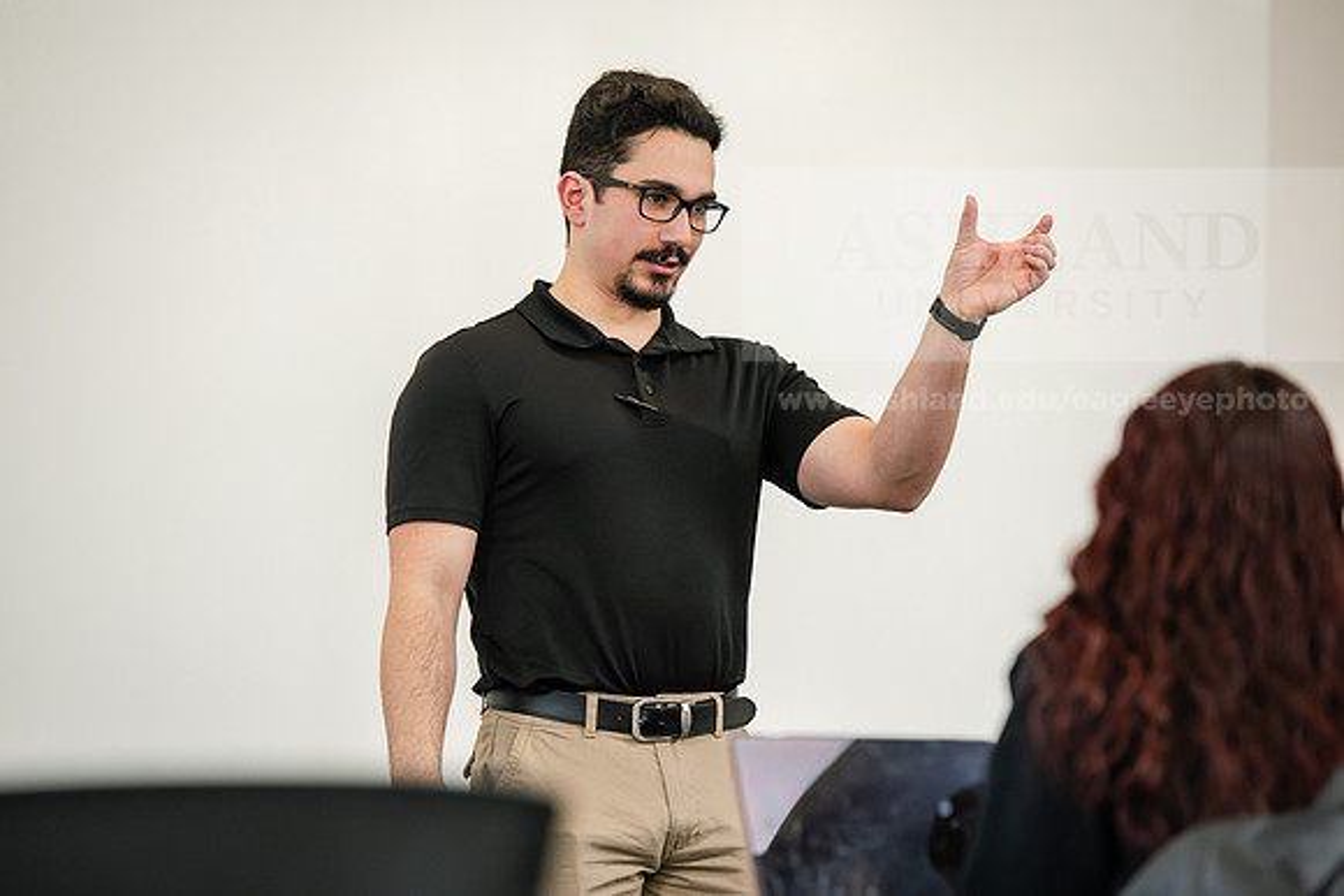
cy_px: 448
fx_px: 6161
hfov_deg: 12.4
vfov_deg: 8.3
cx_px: 672
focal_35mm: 165
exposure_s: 1/200
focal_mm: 165
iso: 1000
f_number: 3.5
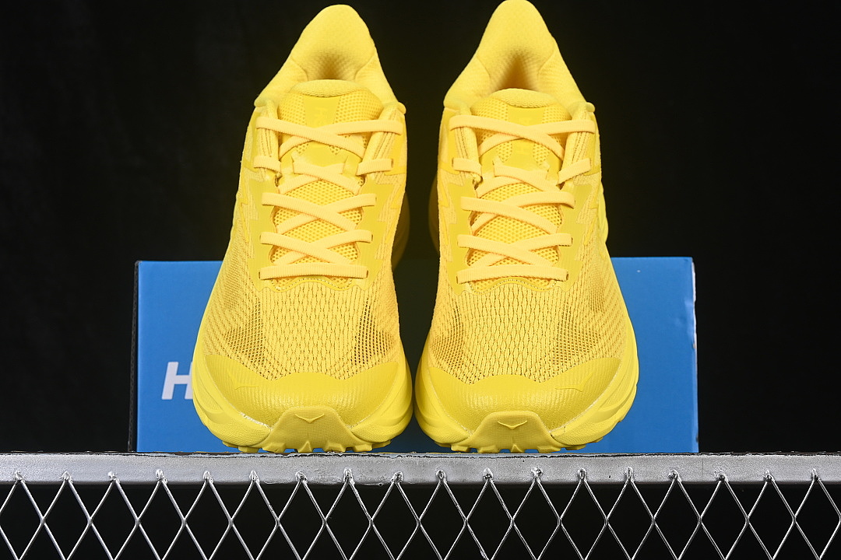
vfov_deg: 18.2
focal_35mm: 75
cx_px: 420
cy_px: 280
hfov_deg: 27.0
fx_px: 1752
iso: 160
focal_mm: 50
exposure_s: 1/80
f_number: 8
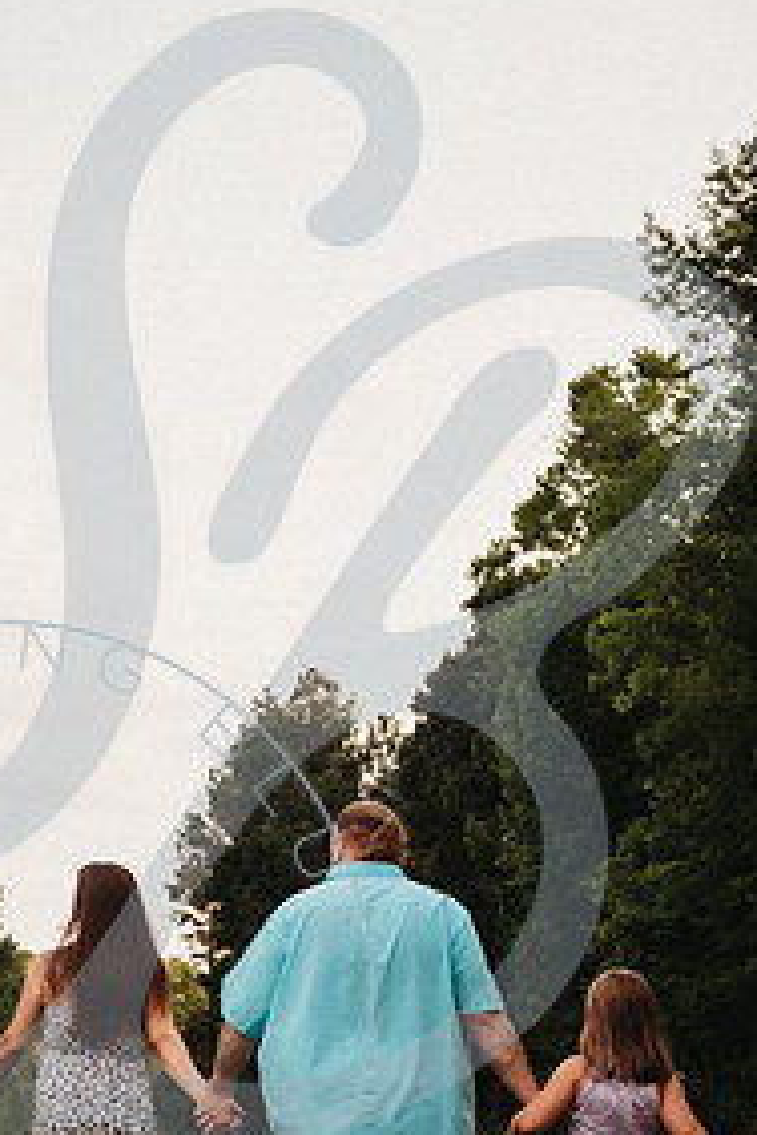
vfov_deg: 24.4
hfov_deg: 16.4
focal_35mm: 83
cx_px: 181
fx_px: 2618
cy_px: 688
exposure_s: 1/640
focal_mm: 52
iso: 100
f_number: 2.8
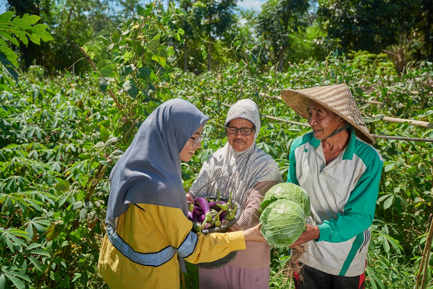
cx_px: 216
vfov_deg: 45.0
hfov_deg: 63.7
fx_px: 349
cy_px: 144
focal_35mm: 29
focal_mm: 29
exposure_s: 1/2000
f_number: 4
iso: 320
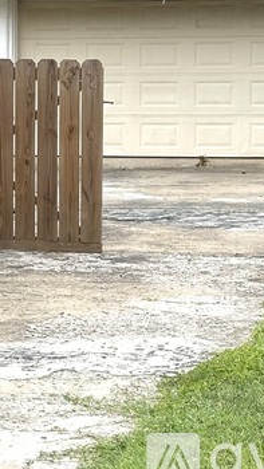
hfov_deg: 14.9
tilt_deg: -5.0
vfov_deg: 26.0
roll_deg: -1.0
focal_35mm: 81
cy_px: 151
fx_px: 1008
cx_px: 112
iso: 50
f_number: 1.6
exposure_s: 1/2283
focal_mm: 5.96
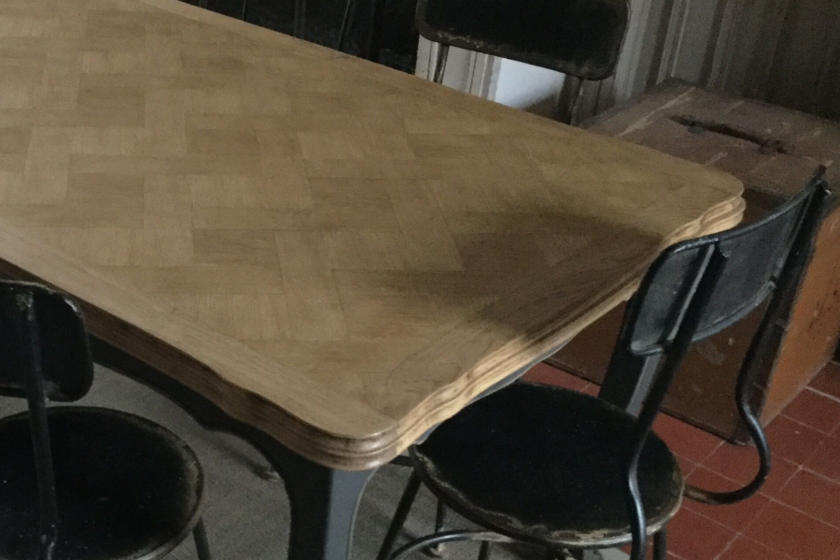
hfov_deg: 35.3
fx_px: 1283
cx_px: 187
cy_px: 313
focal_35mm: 55
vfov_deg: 24.6
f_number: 2.4
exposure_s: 1/17
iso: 500
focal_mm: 3.3
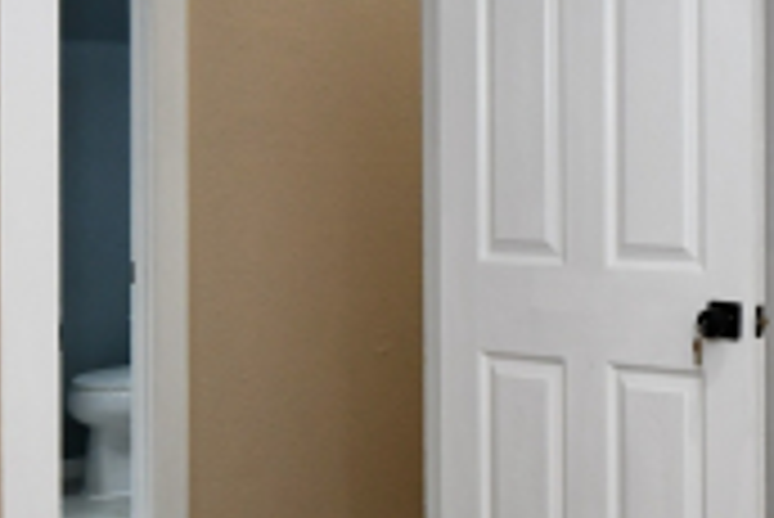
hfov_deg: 30.5
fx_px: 1313
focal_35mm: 61
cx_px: 774
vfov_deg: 22.2
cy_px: 189
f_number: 6.3
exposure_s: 1/60
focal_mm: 14
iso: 640
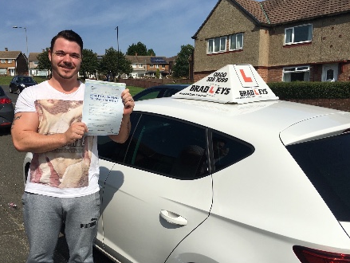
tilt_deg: -7.0
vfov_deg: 42.9
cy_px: 148
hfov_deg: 55.1
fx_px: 334
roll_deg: -0.1
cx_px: 152
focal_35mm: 33
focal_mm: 4.15
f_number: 2.2
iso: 25
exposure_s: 1/3663
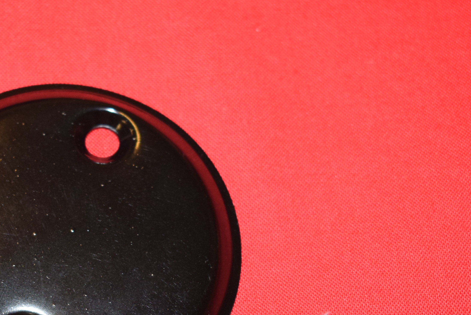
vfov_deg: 14.8
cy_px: 246
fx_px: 1204
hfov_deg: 21.9
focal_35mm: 92
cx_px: 94
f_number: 5
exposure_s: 1/160
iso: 800
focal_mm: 30
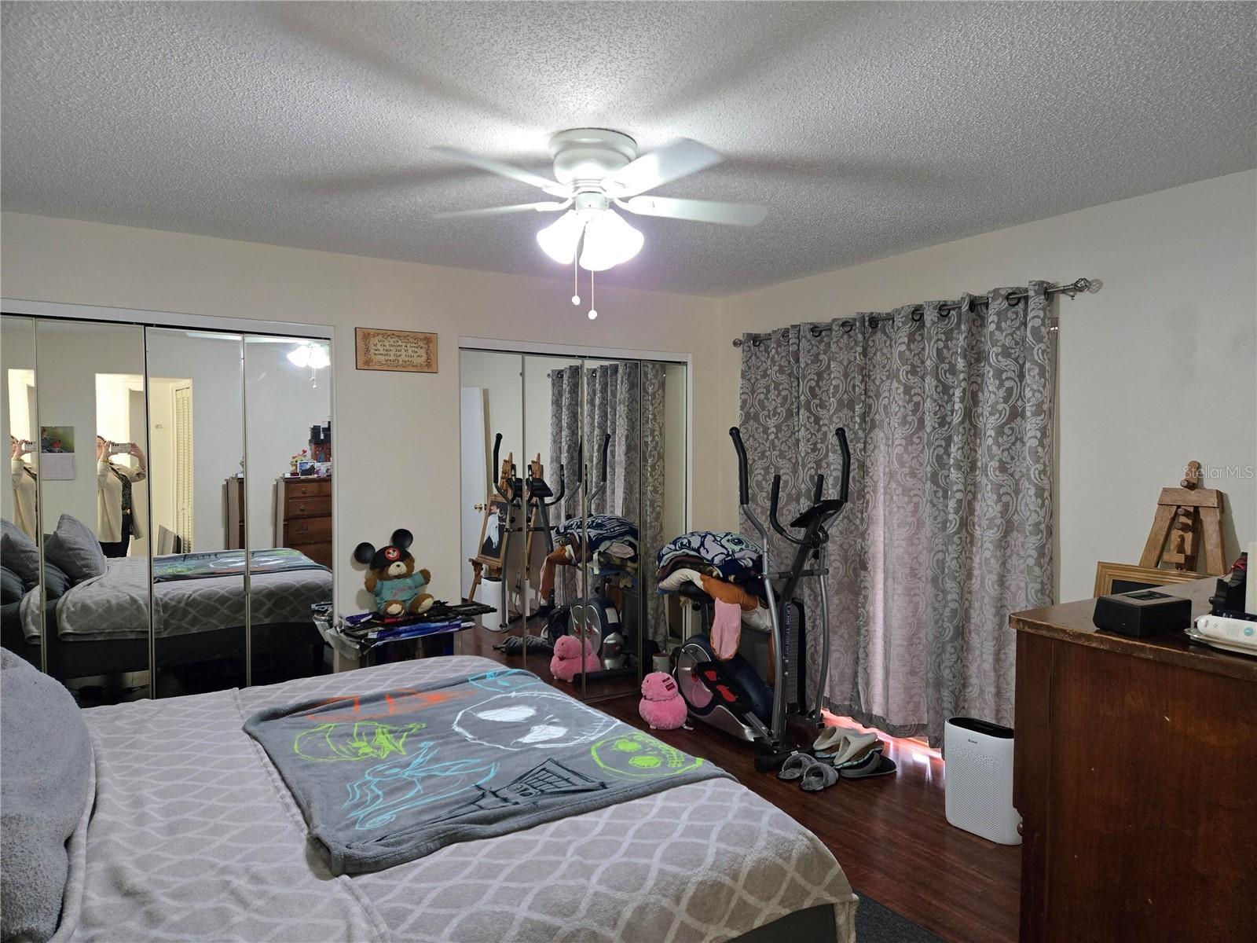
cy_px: 472
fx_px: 835
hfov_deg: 73.9
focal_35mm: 23
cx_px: 628
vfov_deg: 58.9
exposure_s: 1/120
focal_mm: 5.4
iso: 640
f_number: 1.8
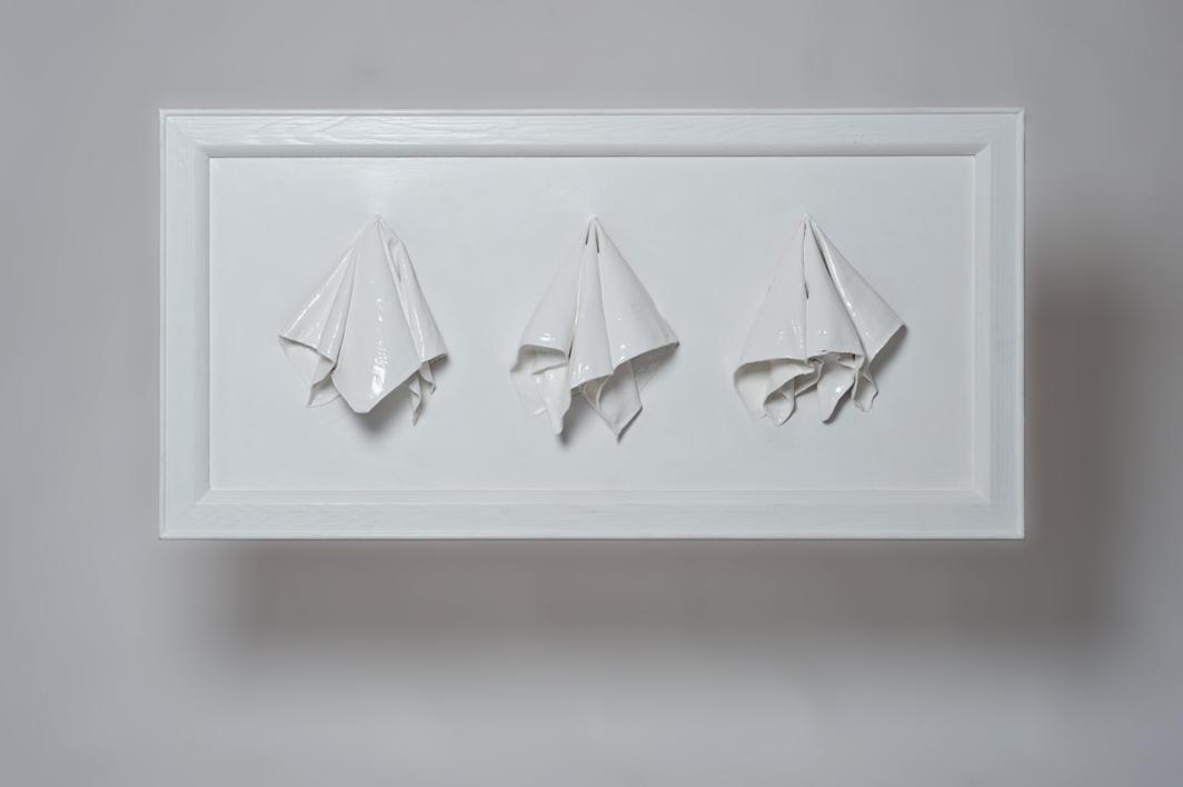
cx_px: 592
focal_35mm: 50
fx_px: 1642
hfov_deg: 39.6
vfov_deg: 27.0
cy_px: 394
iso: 100
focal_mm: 50
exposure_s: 1/125
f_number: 9
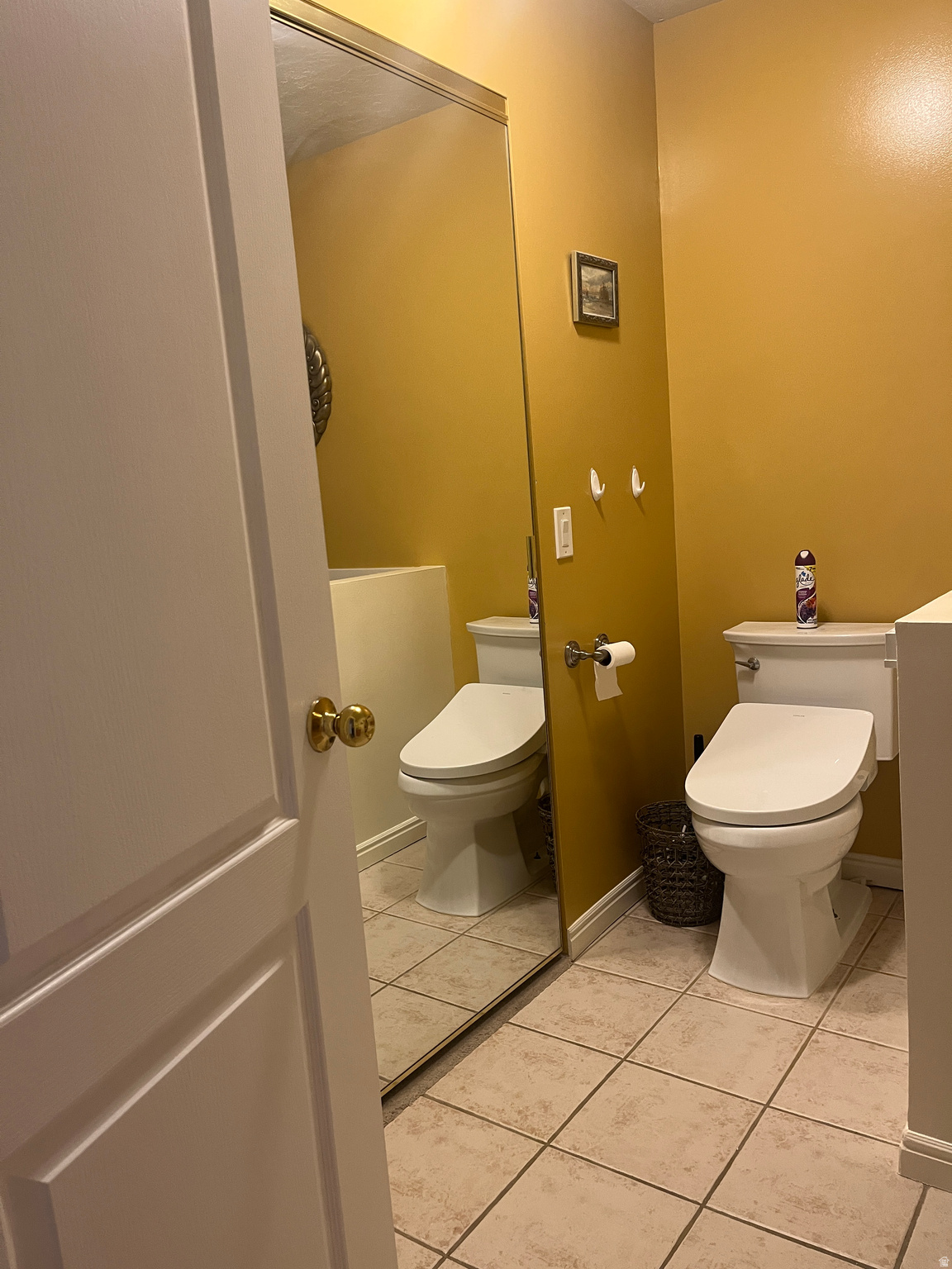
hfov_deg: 53.1
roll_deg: +4.0
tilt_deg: -8.4
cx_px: 476
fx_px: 953
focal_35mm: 26
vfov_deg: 67.3
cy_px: 634
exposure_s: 1/60
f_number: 1.6
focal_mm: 5.1
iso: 200
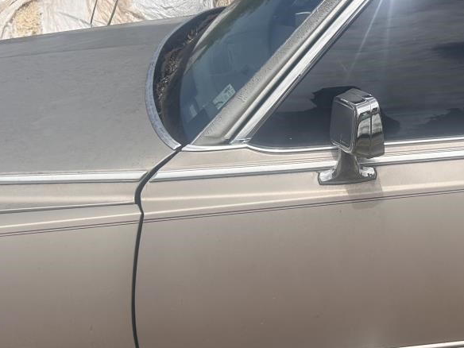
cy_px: 197
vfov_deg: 25.6
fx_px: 764
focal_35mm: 57
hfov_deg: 32.6
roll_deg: +0.7
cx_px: 387
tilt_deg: -21.5
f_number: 1.5
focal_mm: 5.7
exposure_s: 1/5587
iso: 50
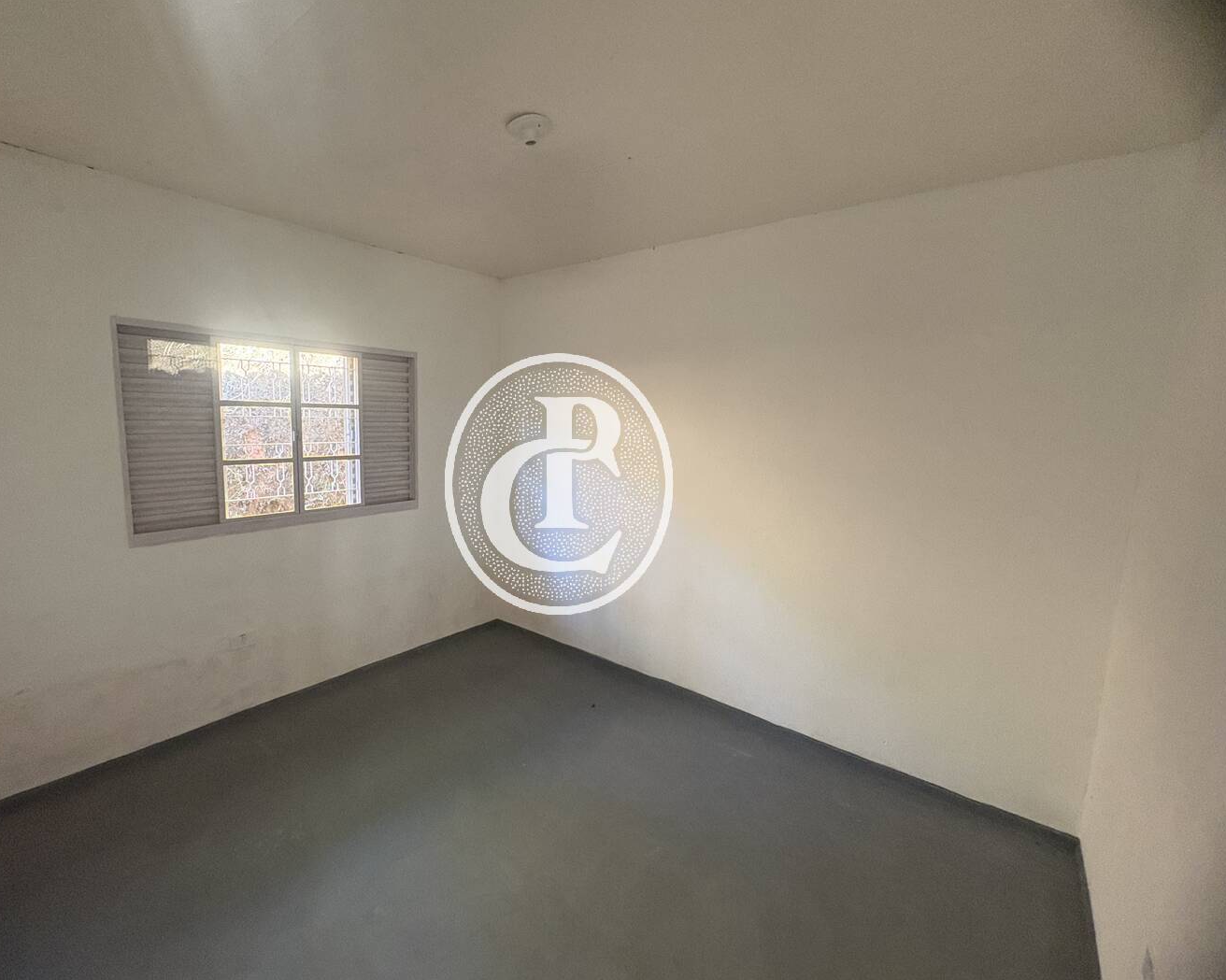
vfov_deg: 84.0
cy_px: 484
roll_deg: -0.6
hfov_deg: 96.5
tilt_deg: -6.4
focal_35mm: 15
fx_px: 544
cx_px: 557
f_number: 2.2
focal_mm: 2.22
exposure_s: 1/60
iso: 400
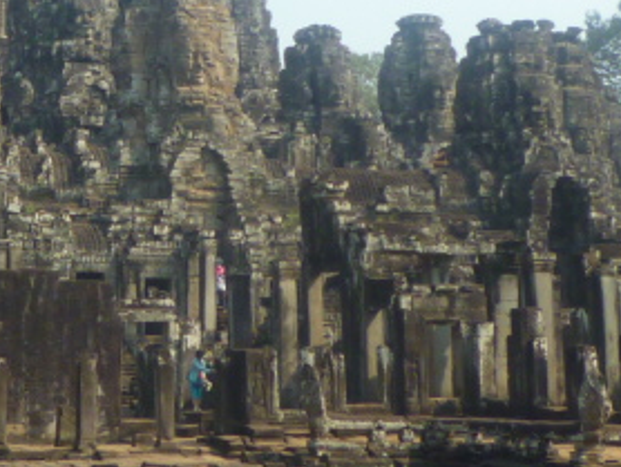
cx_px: -47
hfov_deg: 16.6
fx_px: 2065
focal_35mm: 115
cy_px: 72
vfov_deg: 12.8
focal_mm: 4.5
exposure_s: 1/500
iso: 80
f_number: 3.2
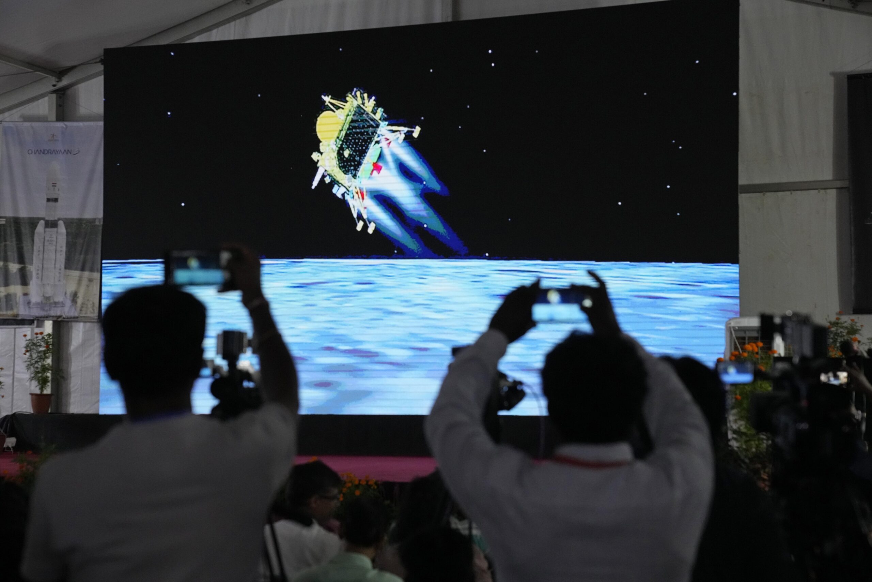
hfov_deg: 28.8
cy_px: 291
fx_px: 1696
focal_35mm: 70
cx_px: 436
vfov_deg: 19.5
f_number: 4.5
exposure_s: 1/1000
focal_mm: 70
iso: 5000
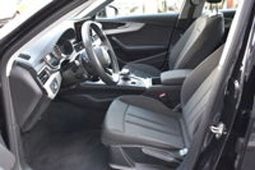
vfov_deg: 39.9
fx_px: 234
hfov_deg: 57.3
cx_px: 128
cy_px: 85
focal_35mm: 33
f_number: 4
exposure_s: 1/60
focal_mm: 22
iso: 720
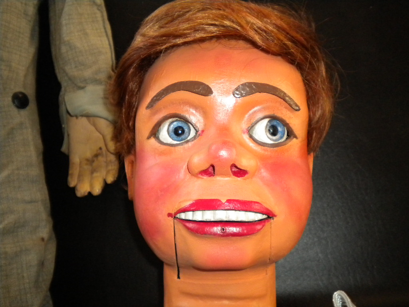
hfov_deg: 52.6
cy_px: 154
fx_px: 414
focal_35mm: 35
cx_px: 204
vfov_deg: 40.7
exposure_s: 1/30
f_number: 3.1
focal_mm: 6.3
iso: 400
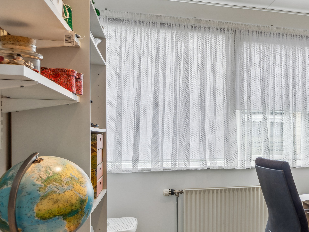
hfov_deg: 39.1
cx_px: 292
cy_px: 149
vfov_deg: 32.7
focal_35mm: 44
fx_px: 393
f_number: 8
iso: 400
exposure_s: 1/40
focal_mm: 23
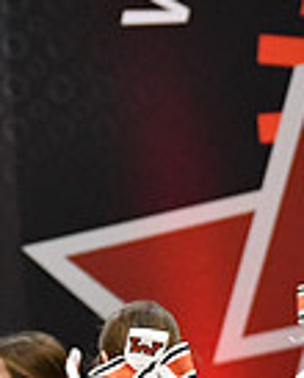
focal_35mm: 800
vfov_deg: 2.4
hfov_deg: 1.9
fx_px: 8977
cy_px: 526
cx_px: 774
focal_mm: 135
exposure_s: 1/800
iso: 5000
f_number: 2.8
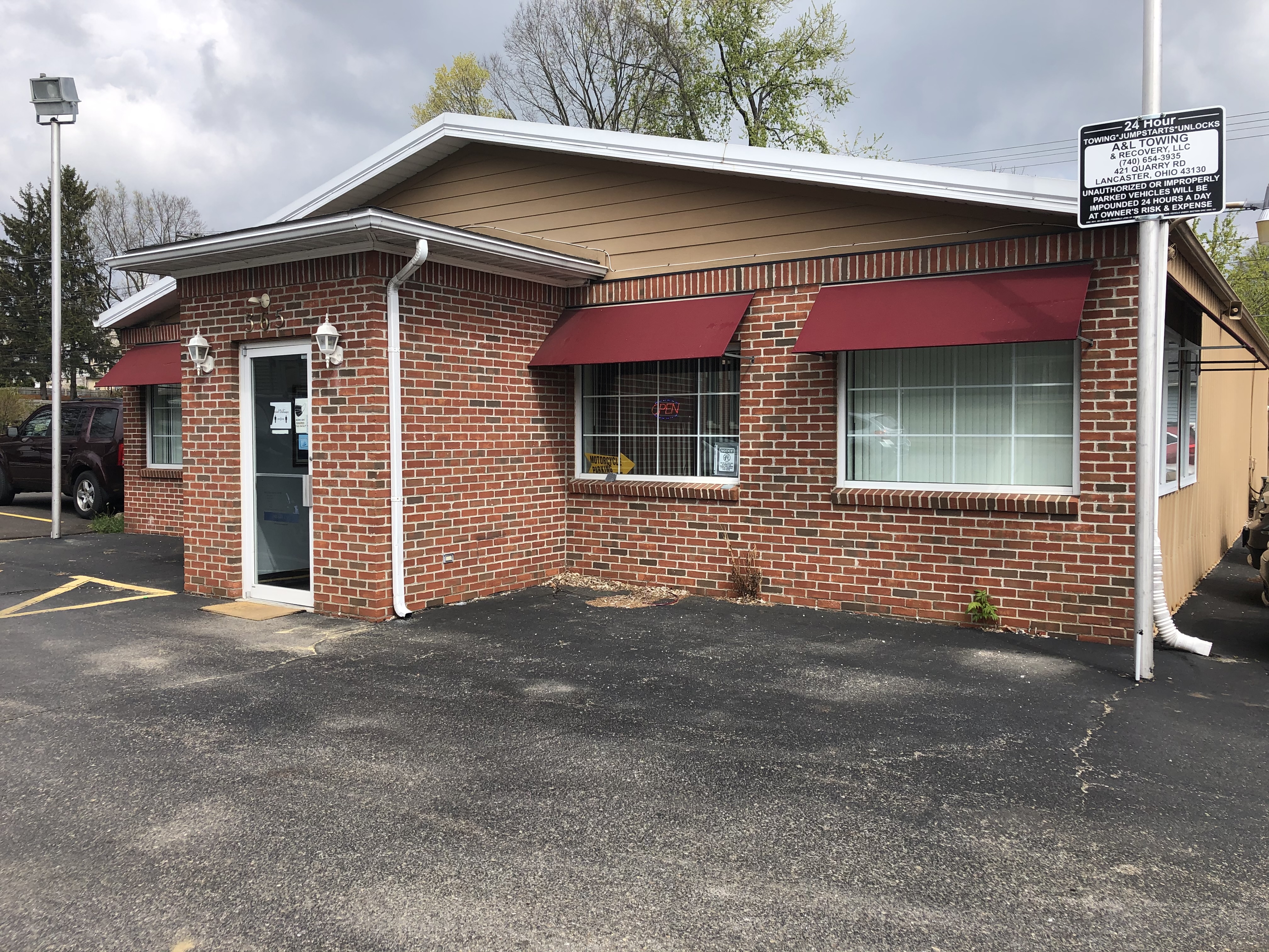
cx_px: 634
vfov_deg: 49.7
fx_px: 1026
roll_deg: -0.6
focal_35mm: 28
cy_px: 476
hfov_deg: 63.4
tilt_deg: -0.6
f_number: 1.8
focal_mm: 3.99
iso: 20
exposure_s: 1/1412
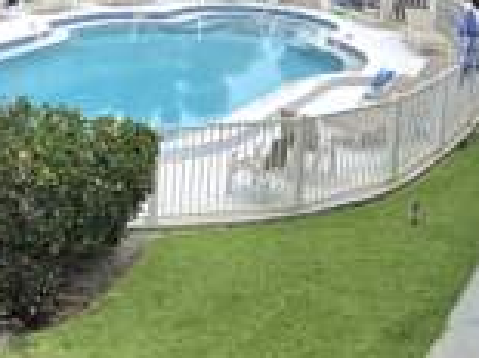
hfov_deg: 25.8
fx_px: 982
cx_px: -15
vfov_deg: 19.5
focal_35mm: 71
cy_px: -69
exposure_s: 1/5000
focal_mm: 5.4
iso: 80
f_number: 1.8
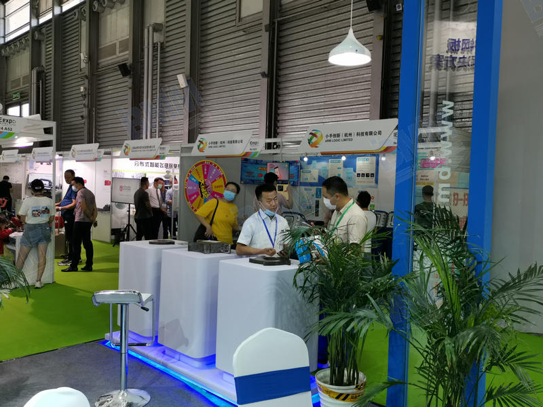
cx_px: 272
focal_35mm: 29
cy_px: 204
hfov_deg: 61.7
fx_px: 455
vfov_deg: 48.2
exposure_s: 1/100
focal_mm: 5.58
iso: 125
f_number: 1.8
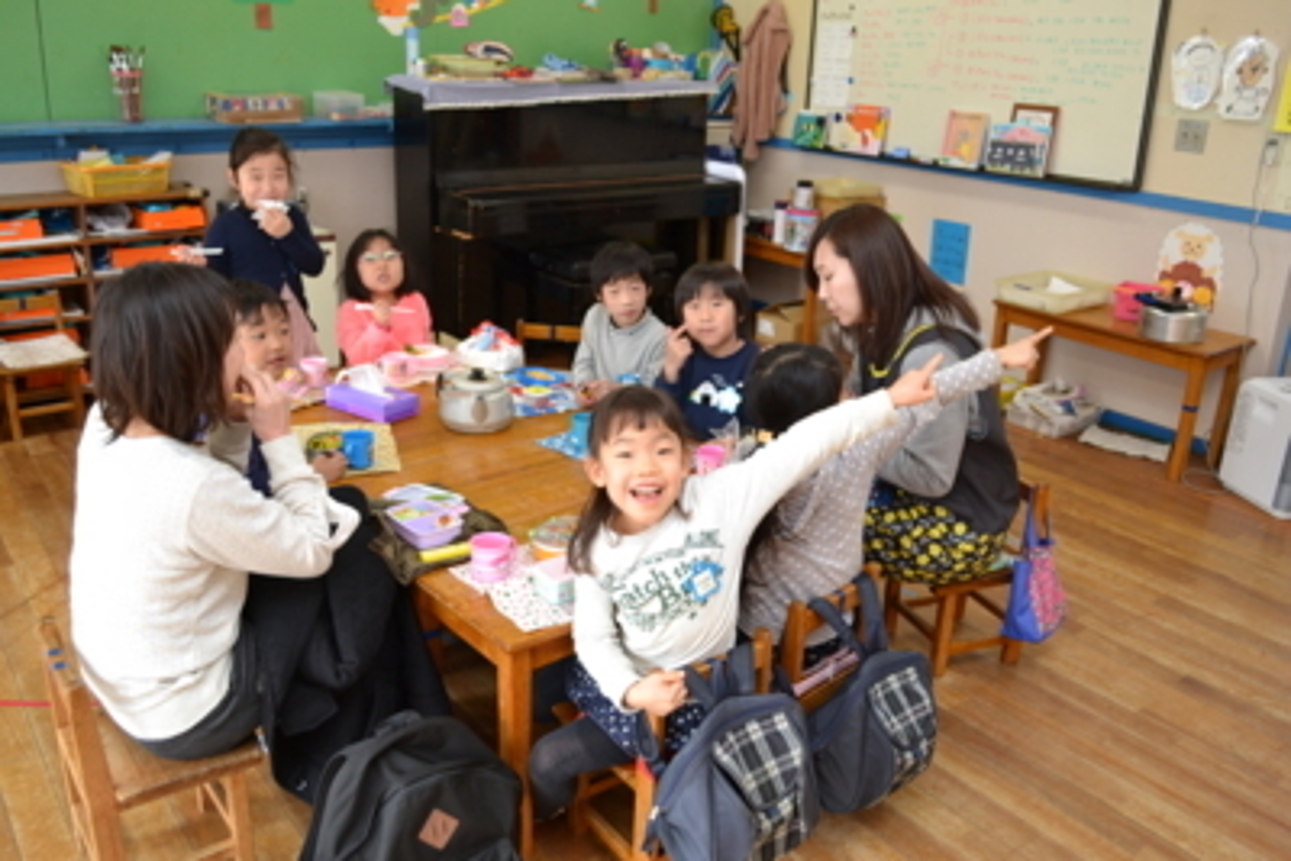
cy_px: 430
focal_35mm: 30
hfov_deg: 61.9
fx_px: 1076
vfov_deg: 43.6
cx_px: 646
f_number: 4
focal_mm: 20
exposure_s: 1/60
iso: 400
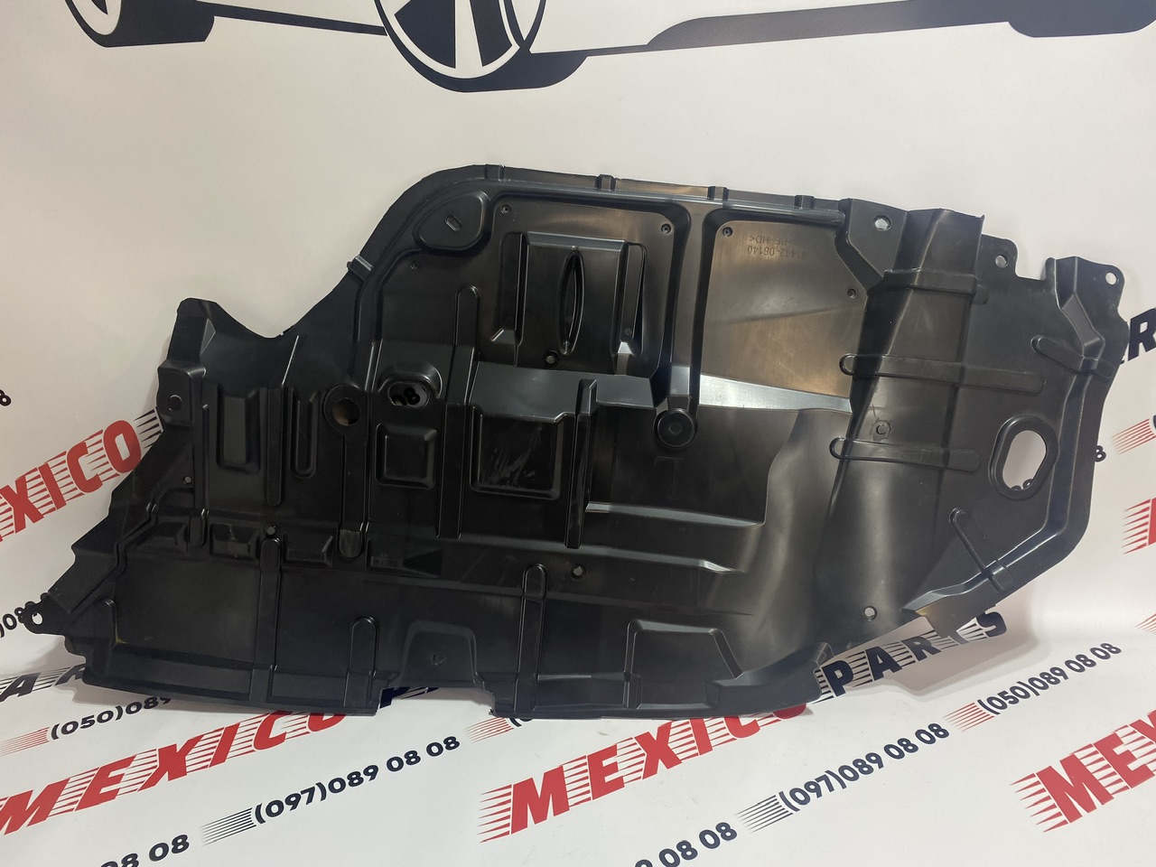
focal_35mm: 26
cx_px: 578
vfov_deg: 53.1
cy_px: 434
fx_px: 868
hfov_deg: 67.3
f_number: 1.8
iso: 64
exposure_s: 1/122
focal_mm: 4.25
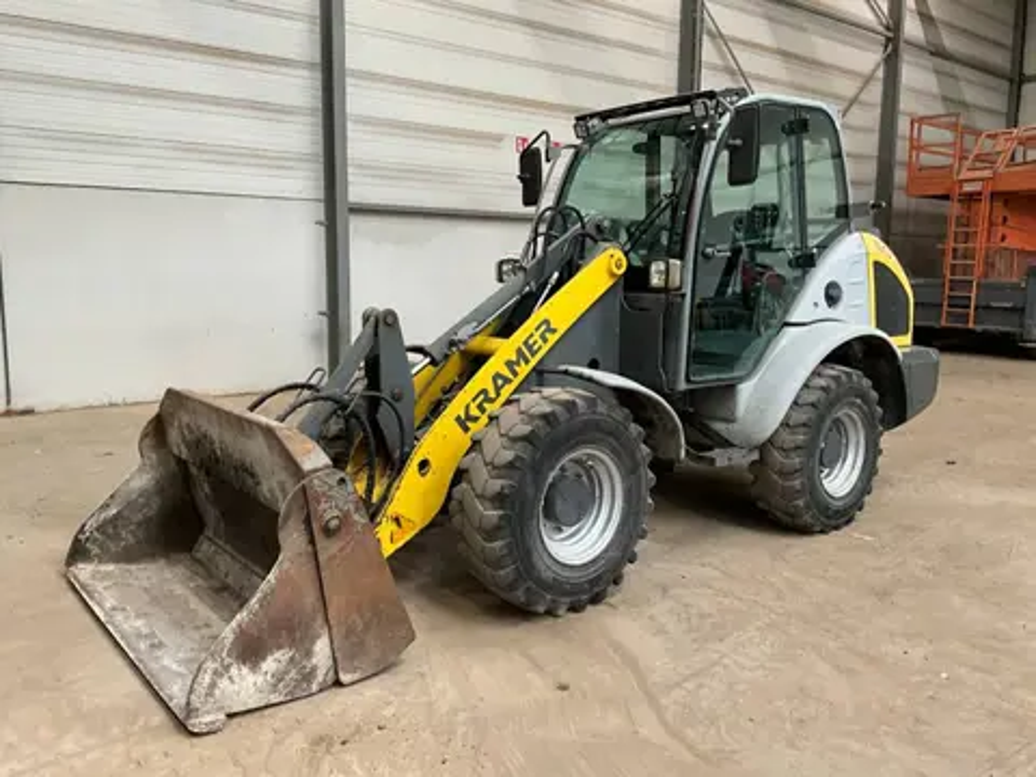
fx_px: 868
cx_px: 518
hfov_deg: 61.7
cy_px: 388
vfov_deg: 48.2
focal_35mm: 29
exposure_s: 1/60
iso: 100
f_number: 1.8
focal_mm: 3
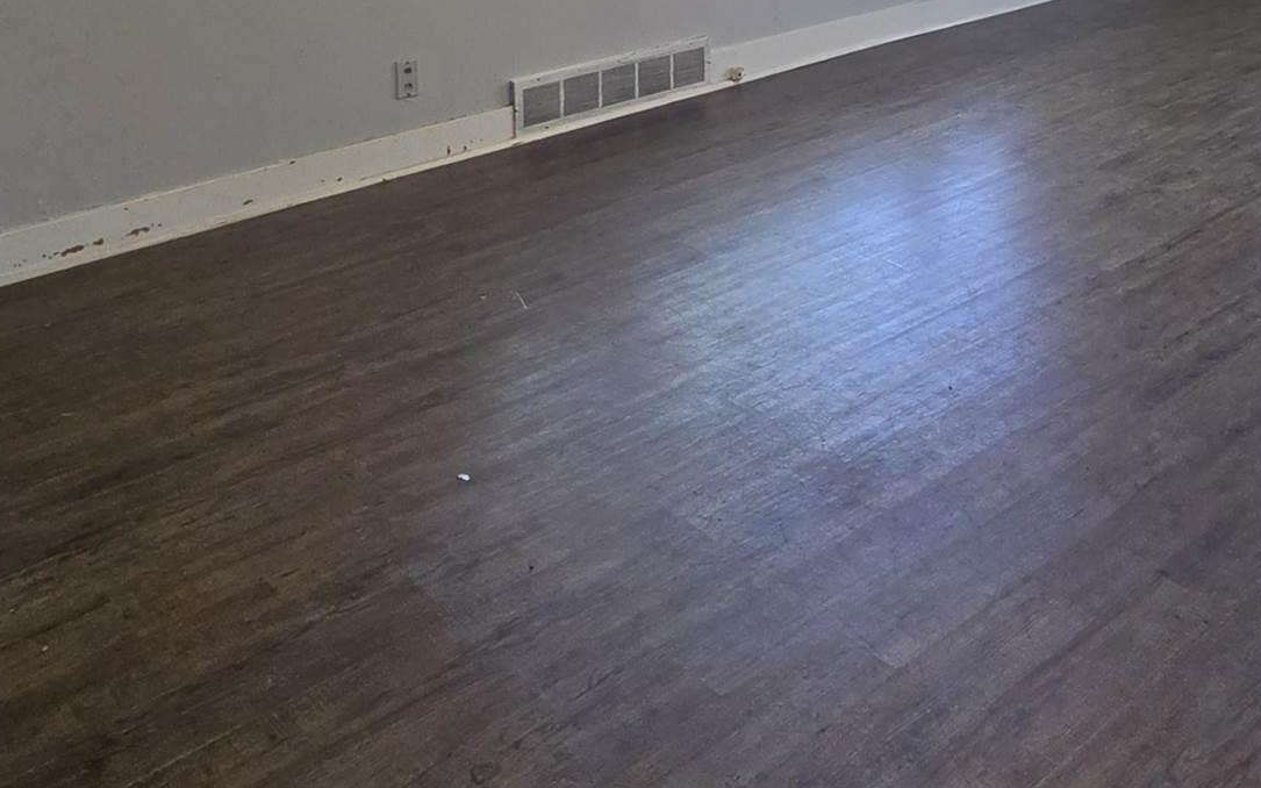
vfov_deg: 29.7
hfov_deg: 49.1
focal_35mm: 39
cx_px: 883
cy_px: -66
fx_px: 1340
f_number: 1.9
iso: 80
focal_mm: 2.2
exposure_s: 1/120
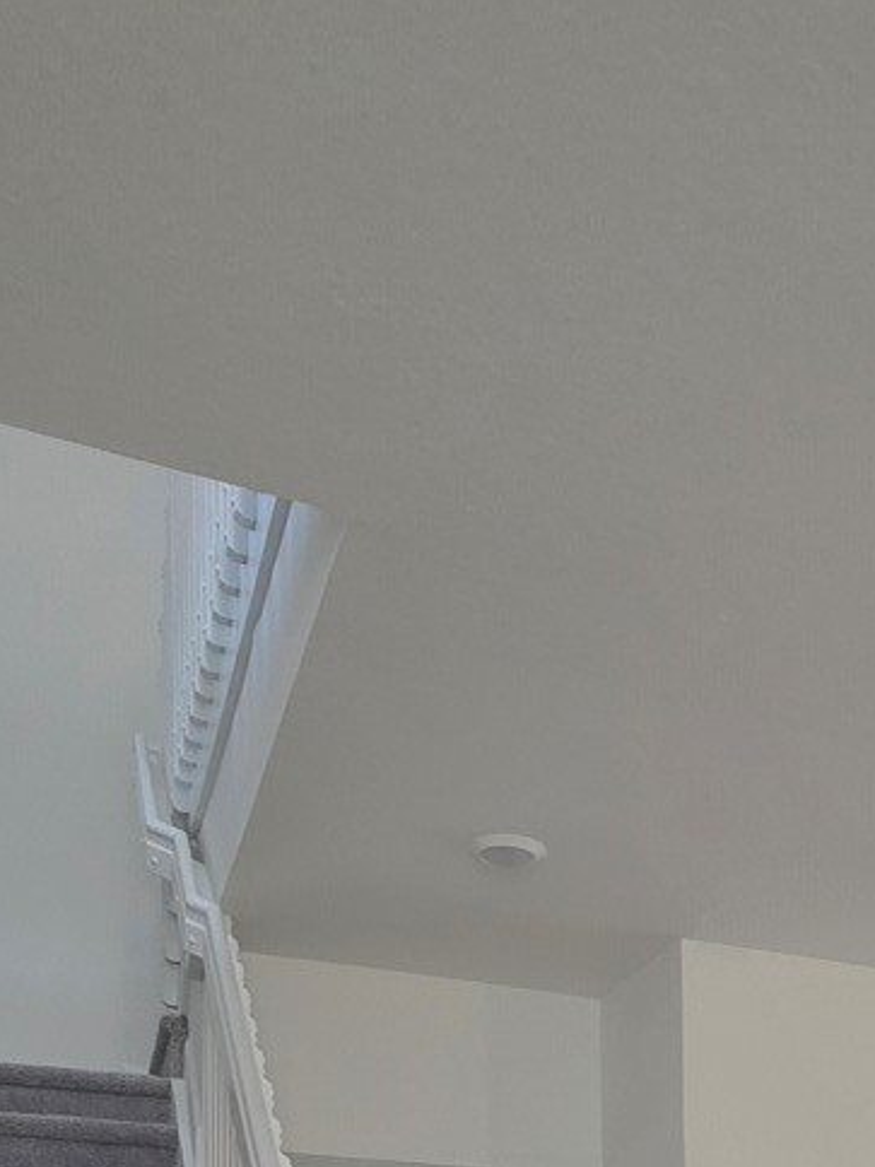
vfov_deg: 34.2
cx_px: 820
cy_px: 1439
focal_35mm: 43
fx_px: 1449
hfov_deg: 31.7
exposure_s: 1/120
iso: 320
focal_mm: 2.2
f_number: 1.9
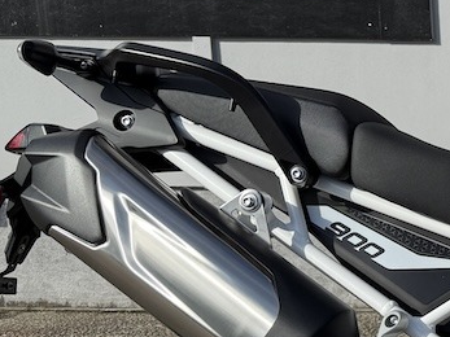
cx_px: 729
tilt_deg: -11.5
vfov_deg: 17.7
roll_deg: -1.1
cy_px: 235
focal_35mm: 83
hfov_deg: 19.6
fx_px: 1079
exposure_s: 1/4673
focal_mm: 6.76
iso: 80
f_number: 1.78
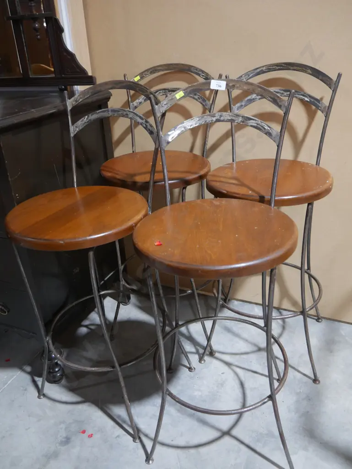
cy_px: 234
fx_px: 406
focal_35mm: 30
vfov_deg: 59.9
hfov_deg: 46.8
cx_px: 176
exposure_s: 1/60
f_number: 3.6
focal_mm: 15
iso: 640
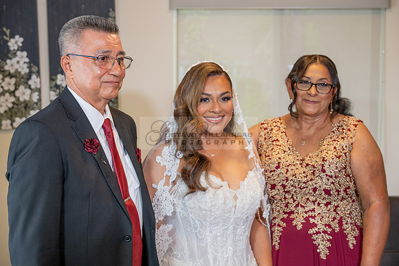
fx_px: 639
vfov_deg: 23.6
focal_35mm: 58
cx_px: 199
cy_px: 133
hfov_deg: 34.7
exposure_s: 1/200
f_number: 4
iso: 1250
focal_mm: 56
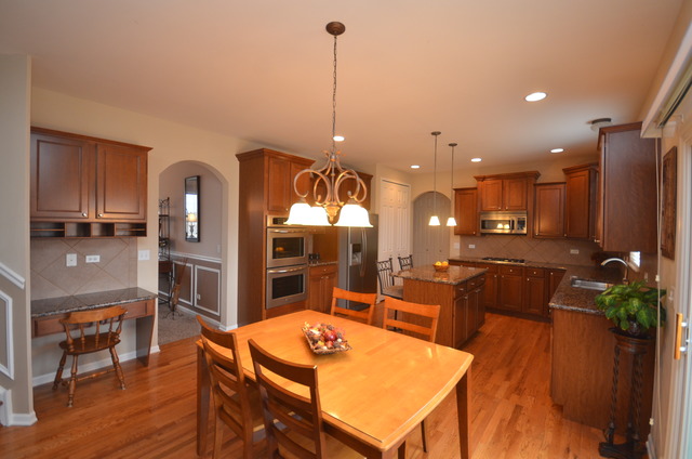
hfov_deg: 100.5
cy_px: 230
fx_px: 288
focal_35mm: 15
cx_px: 346
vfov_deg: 77.1
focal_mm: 10
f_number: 4
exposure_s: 1/60
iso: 720
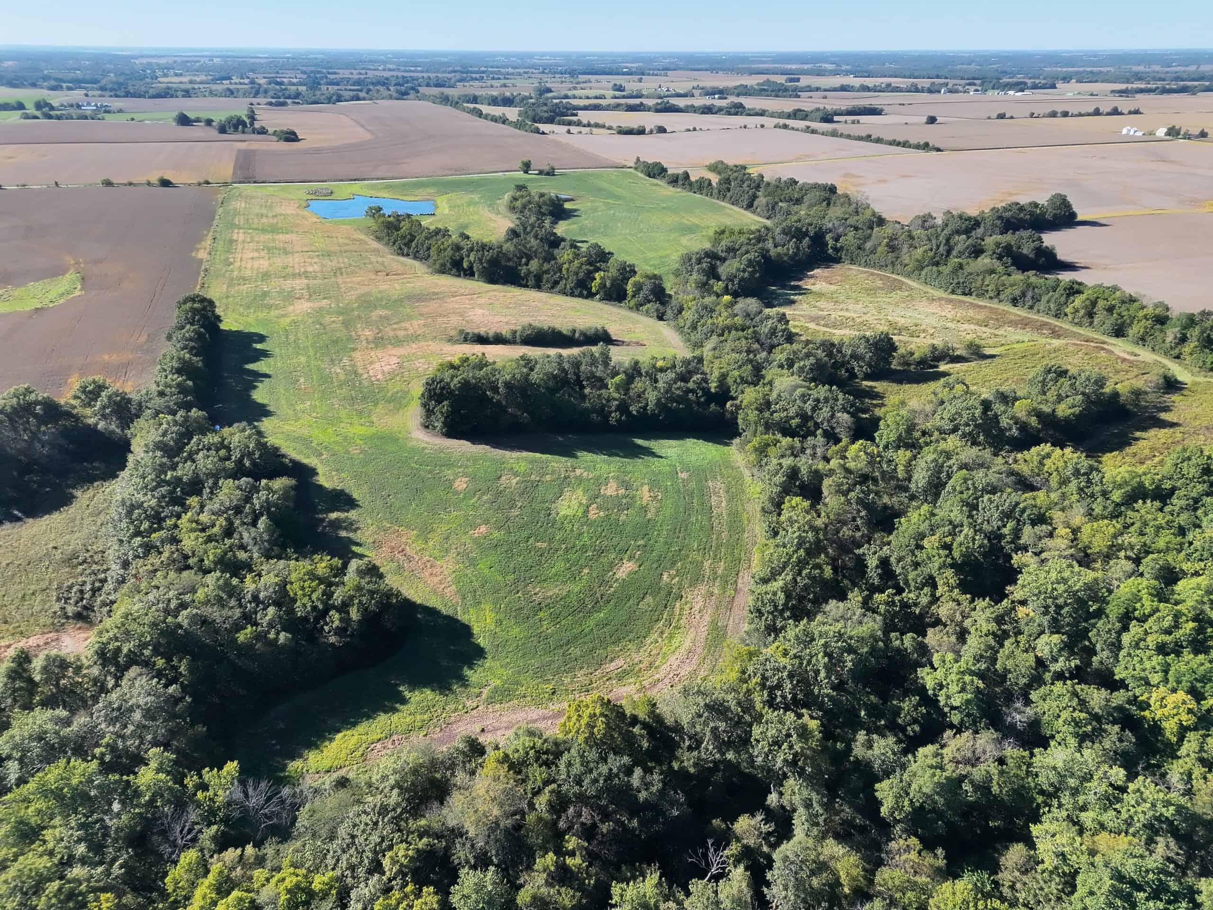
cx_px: 606
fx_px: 841
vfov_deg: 56.8
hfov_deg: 71.6
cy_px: 455
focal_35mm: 24
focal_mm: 6.72
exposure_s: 1/4000
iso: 320
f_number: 1.7
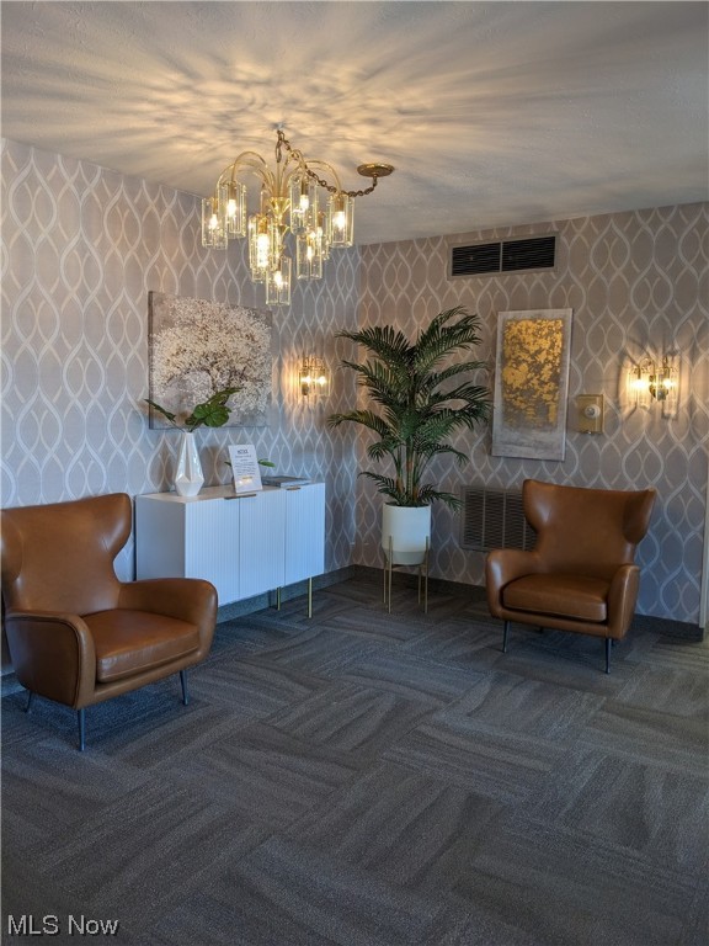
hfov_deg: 51.4
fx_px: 737
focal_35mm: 27
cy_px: 473
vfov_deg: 65.3
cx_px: 354
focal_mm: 4.38
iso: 63
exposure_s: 1/40
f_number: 1.73
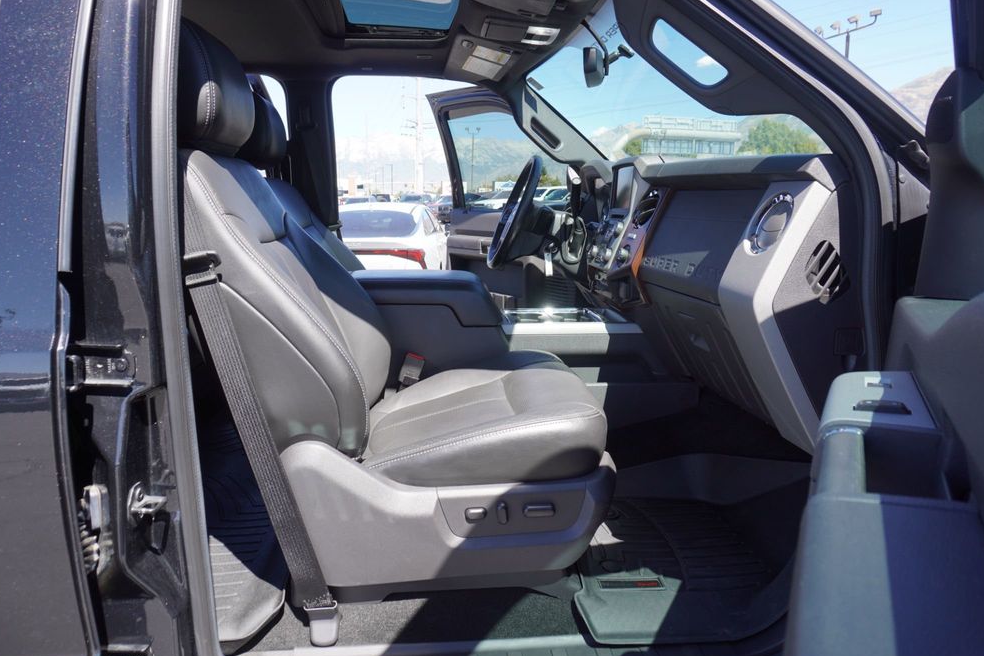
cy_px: 324
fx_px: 683
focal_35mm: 25
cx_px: 481
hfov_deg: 71.5
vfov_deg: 51.3
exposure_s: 1/125
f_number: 5.6
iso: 100
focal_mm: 16
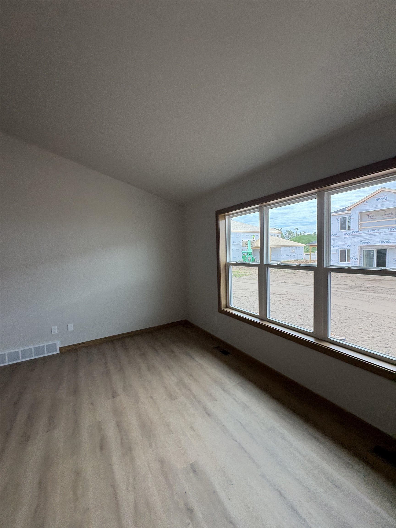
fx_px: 214
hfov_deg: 85.7
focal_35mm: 14
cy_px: 264
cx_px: 198
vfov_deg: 102.1
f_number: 2.2
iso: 40
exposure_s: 1/146
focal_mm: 2.22
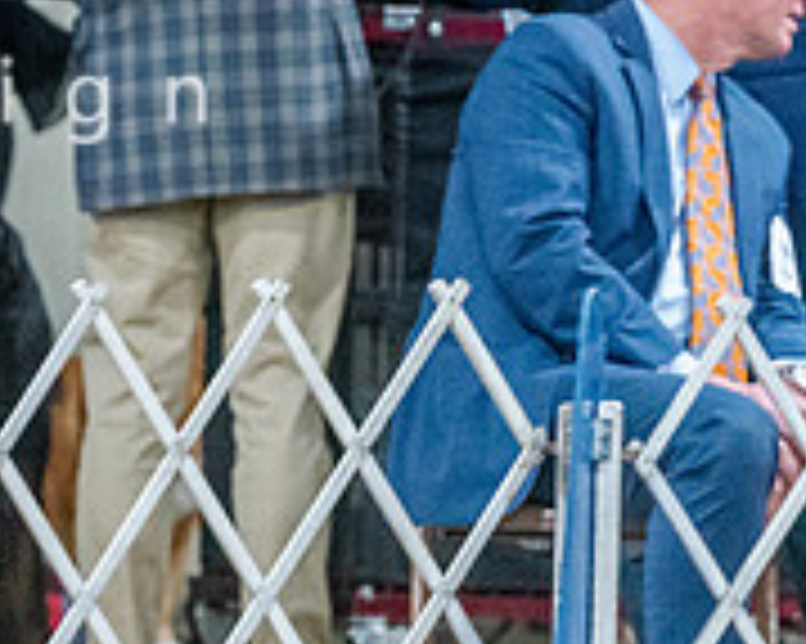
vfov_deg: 3.3
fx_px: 11229
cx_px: -444
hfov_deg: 4.1
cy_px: 257
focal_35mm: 471
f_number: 3.5
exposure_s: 1/200
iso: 6400
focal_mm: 133
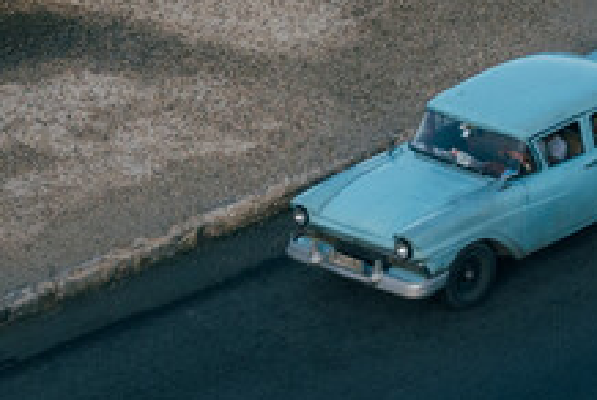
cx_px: -134
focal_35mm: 656
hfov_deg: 3.1
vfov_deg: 2.1
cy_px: -129
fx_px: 10893
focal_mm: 191
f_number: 11
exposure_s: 1/500
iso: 1000
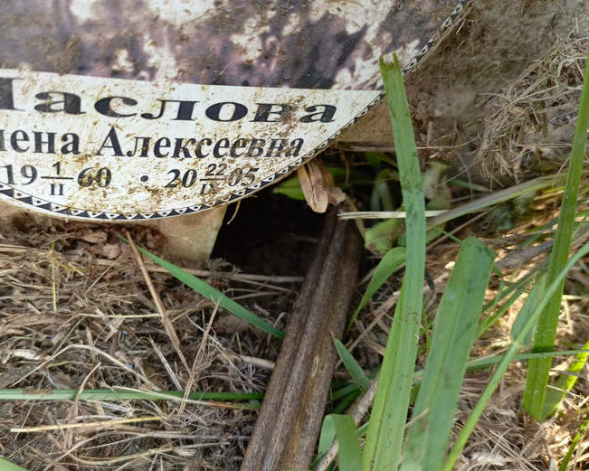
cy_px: 229
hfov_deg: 58.5
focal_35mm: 30
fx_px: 523
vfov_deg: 48.5
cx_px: 249
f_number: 1.69
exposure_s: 1/100
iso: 151
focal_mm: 4.76
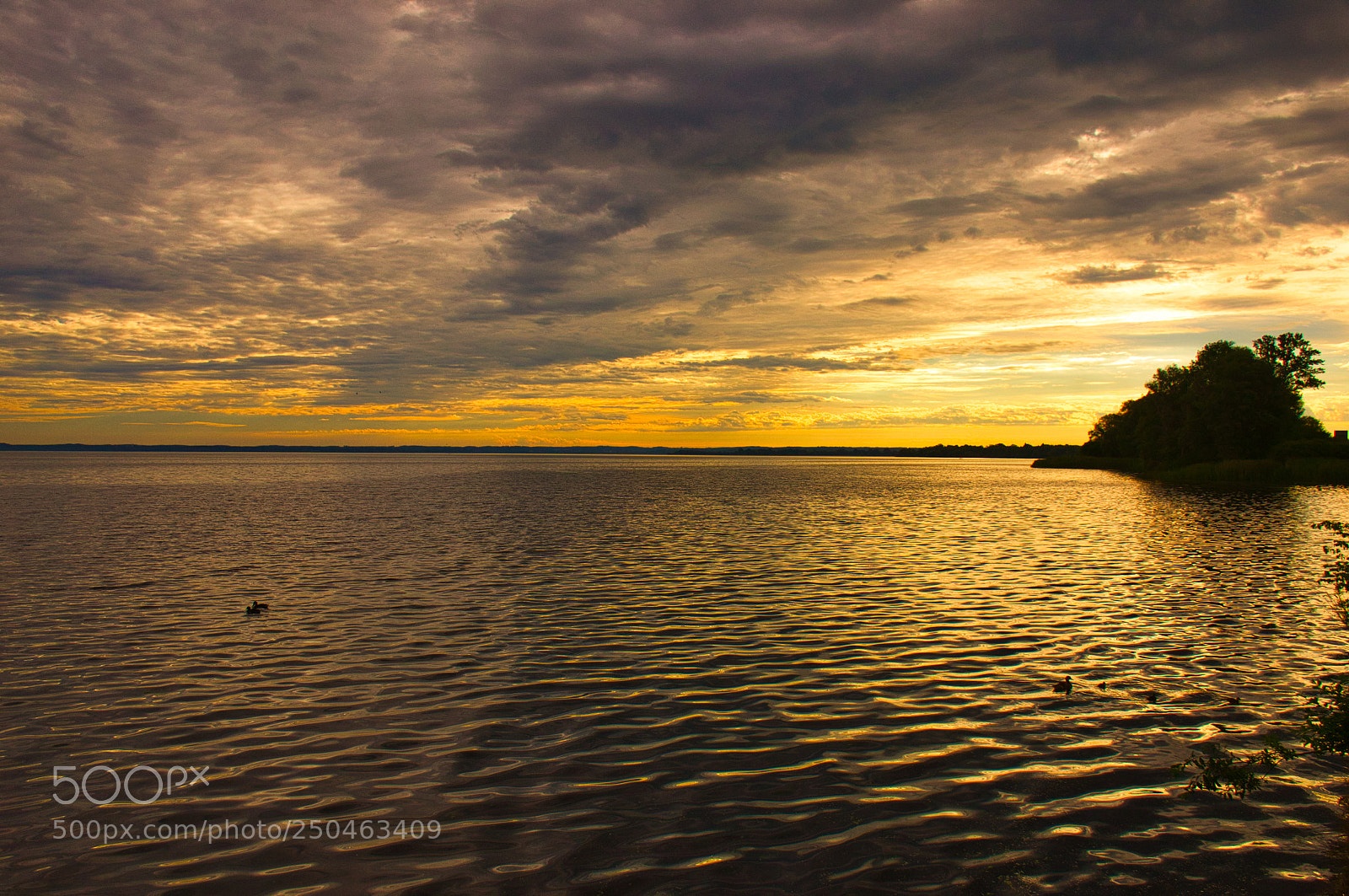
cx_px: 674
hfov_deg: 57.3
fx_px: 1235
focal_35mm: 33
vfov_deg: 39.9
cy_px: 448
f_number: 7.1
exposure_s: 1/800
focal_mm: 22
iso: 400
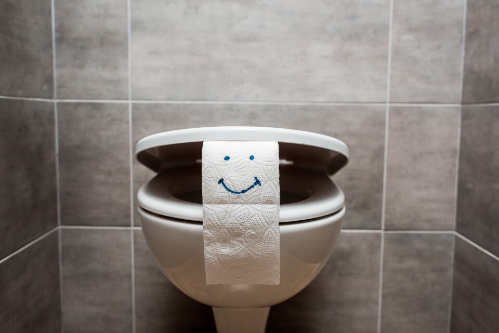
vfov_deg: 37.9
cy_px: 166
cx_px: 250
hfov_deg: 54.4
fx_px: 485
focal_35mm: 35
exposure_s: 1/200
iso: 100
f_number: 5
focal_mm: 35
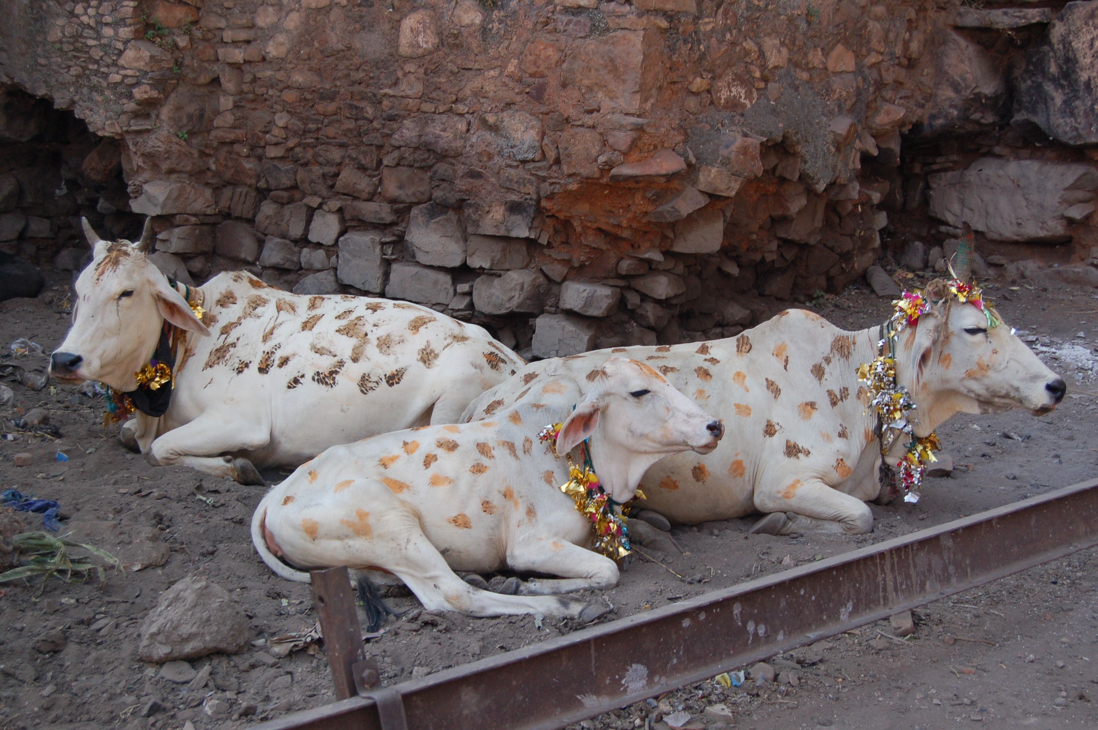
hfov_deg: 37.9
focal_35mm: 52
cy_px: 365
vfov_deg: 25.7
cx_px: 549
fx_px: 1600
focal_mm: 35
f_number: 5.6
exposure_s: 1/125
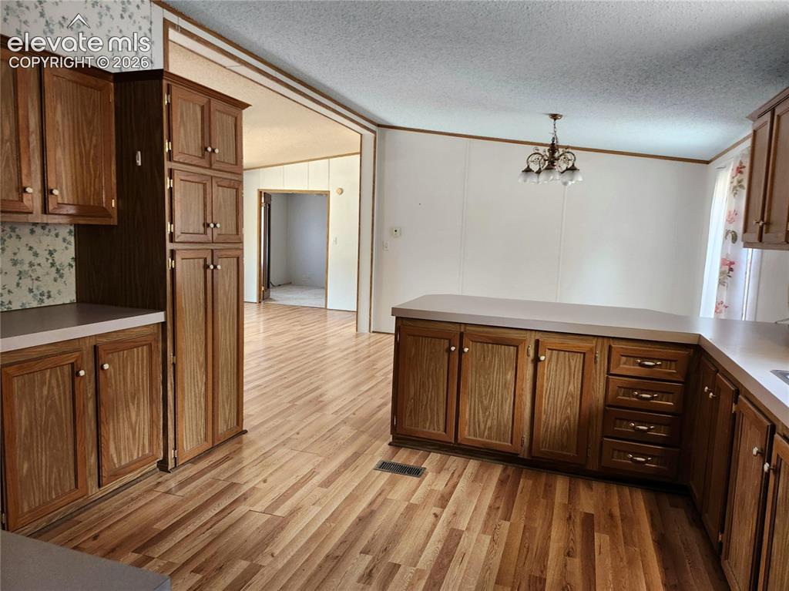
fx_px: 524
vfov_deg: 58.8
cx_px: 394
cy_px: 296
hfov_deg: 74.0
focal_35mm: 23
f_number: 1.8
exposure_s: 1/120
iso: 250
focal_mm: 5.54
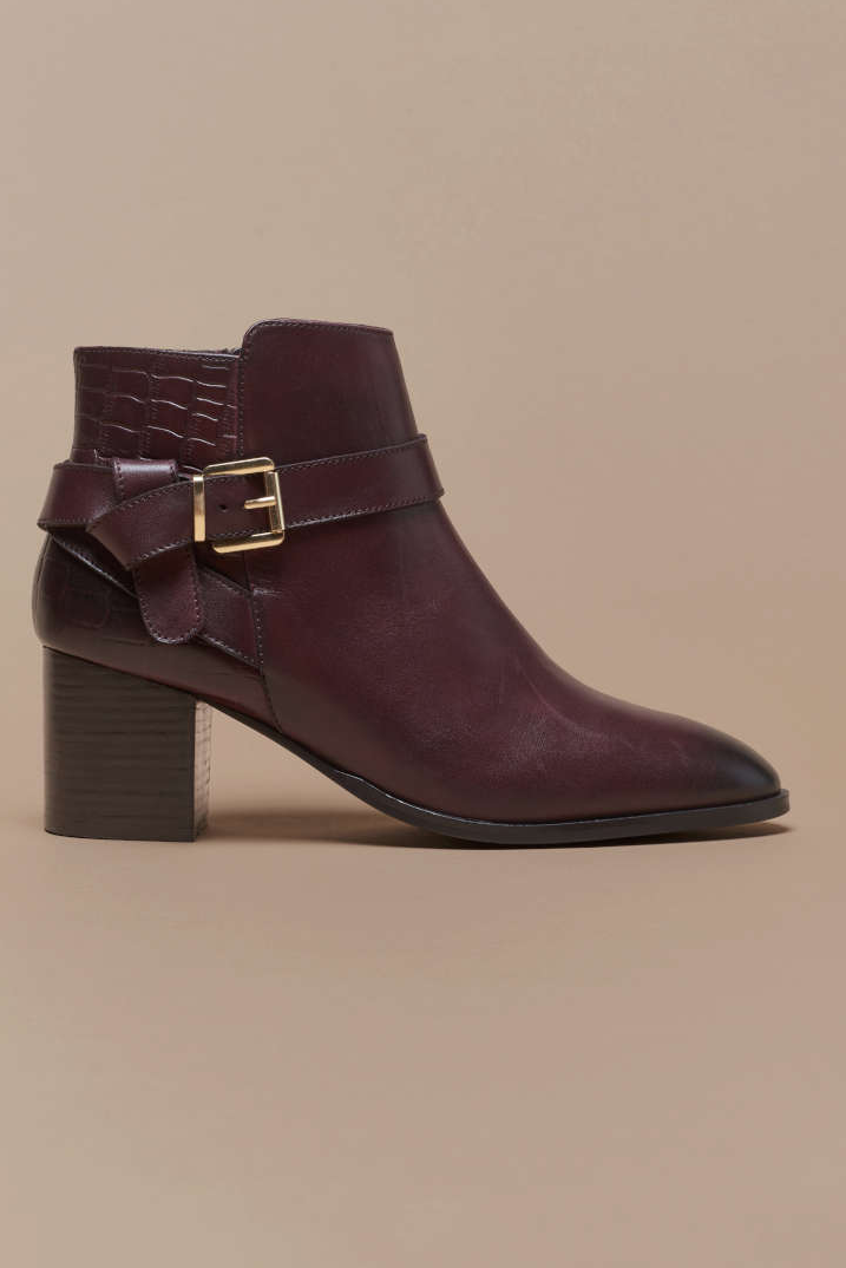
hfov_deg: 14.4
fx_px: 3345
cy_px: 609
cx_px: 405
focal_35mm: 95
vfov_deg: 21.4
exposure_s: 1/125
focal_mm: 85
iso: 100
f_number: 21
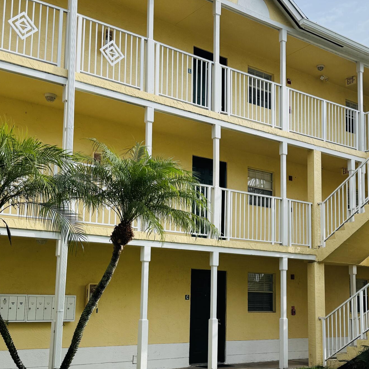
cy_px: 223
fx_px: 579
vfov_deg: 35.2
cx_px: 240
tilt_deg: +7.5
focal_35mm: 48
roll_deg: -0.3
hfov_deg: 35.1
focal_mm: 6.76
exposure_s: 1/3096
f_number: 1.78
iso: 80
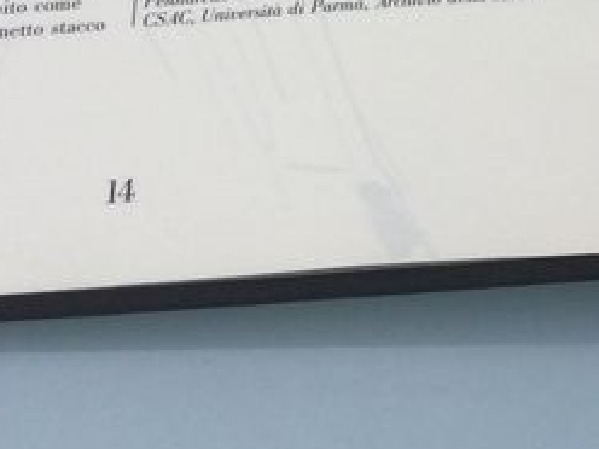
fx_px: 2163
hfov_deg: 15.4
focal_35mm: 125
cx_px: 633
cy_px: -270
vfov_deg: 11.3
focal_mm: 3.3
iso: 25
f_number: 2.4
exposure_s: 1/840
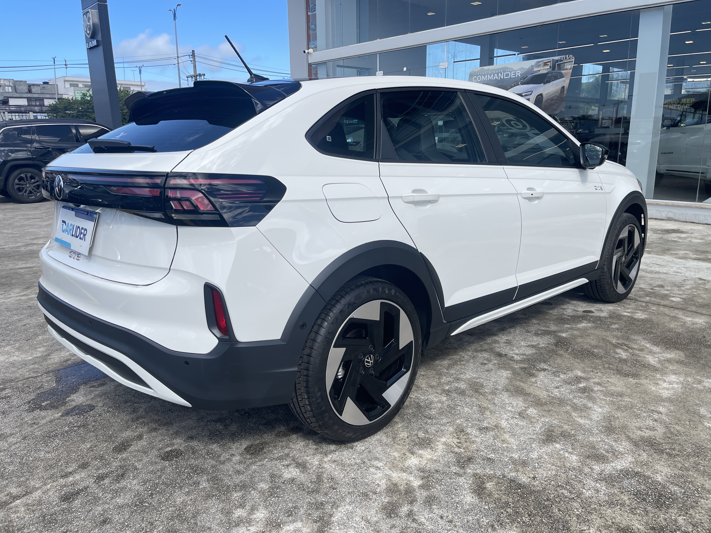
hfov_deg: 69.4
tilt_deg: -13.1
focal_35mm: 25
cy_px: 266
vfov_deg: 54.9
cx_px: 356
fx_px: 513
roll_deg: +0.7
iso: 32
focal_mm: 5.1
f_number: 1.6
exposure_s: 1/2488
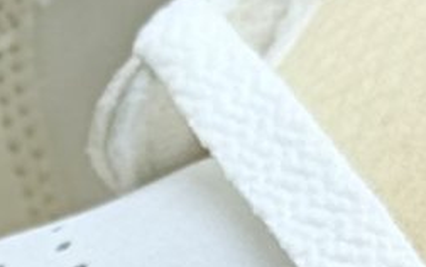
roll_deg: -0.5
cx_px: -413
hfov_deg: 9.2
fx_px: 2498
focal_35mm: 215
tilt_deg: -23.7
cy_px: 411
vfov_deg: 6.0
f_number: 1.78
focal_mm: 6.76
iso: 64
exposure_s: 1/740
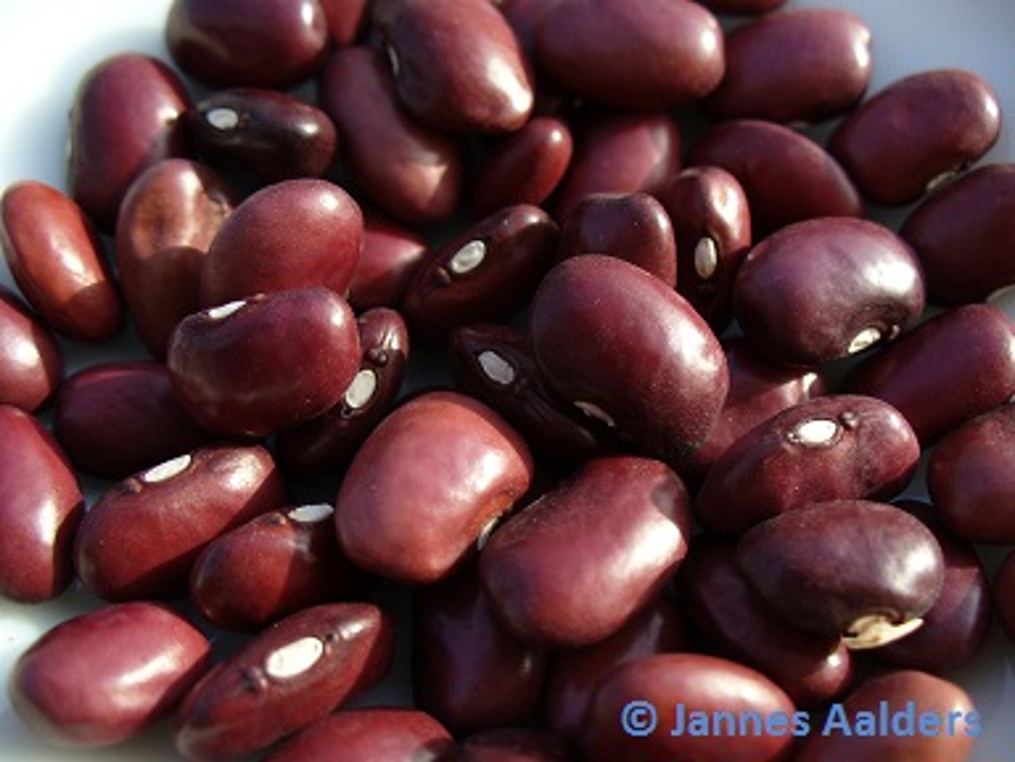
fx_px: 1085
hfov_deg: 50.1
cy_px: 381
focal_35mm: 37
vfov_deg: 38.7
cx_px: 508
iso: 80
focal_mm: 6.1
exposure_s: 1/320
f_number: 2.8
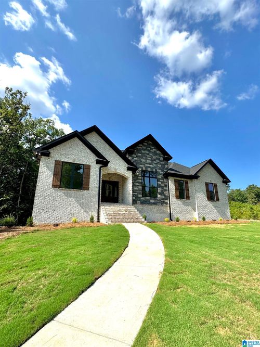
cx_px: 130
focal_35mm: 14
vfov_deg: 102.1
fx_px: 140
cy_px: 174
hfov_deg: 85.7
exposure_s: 1/1567
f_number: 2.2
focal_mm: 2.22
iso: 40
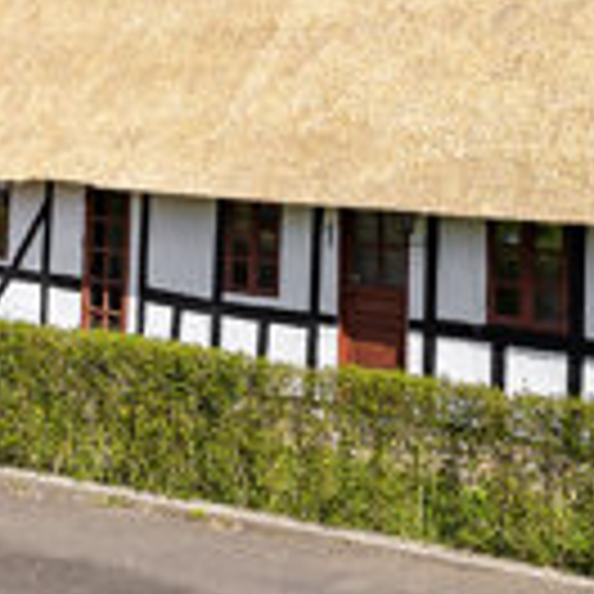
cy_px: 54
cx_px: 378
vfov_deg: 20.0
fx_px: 1650
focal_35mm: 85
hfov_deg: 20.4
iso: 200
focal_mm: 22
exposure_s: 1/320
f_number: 8
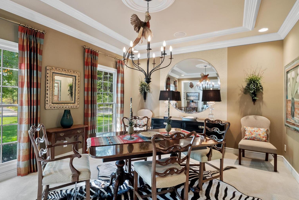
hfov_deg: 86.9
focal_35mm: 19
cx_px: 150
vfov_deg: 64.6
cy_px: 101
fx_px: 158
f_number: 8
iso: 400
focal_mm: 9
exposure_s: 1/2.5
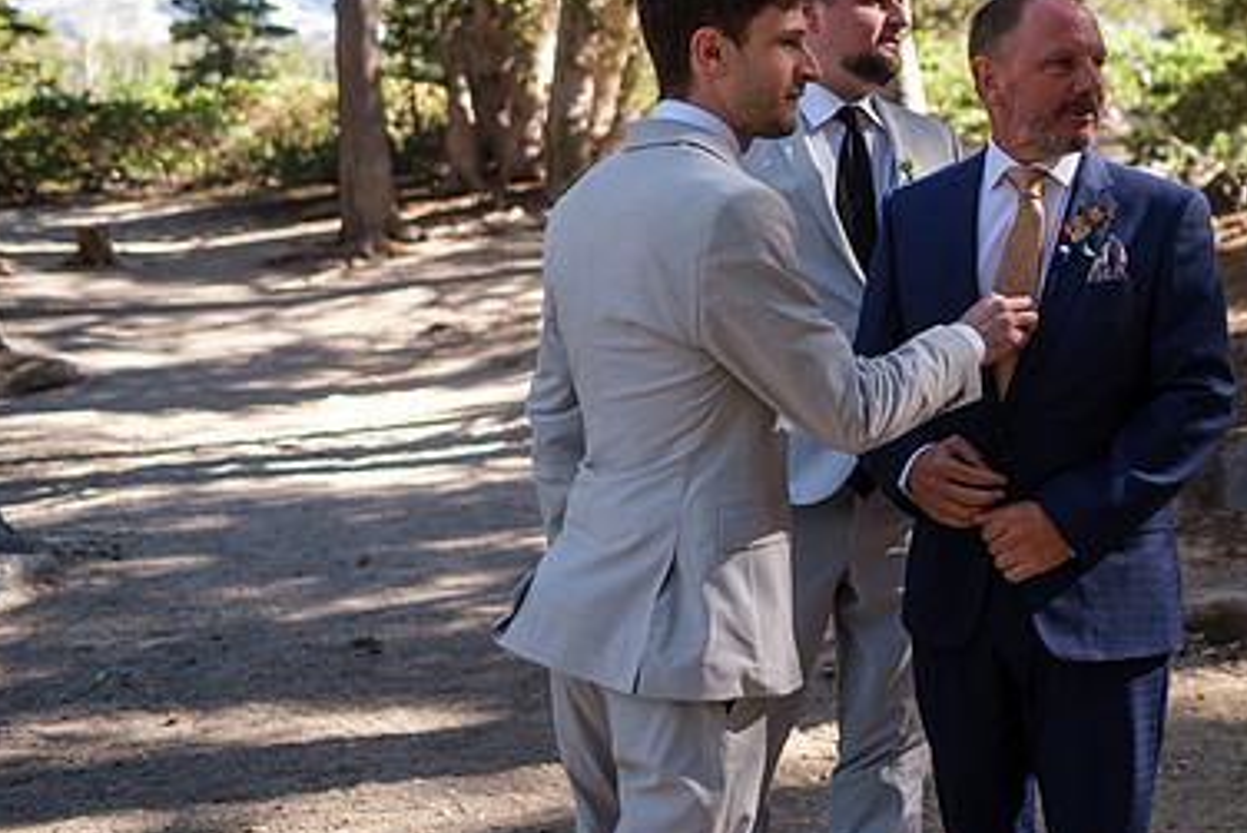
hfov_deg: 36.5
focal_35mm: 54
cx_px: 839
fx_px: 1871
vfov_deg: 24.9
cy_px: 247
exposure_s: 1/680
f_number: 2
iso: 160
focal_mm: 23
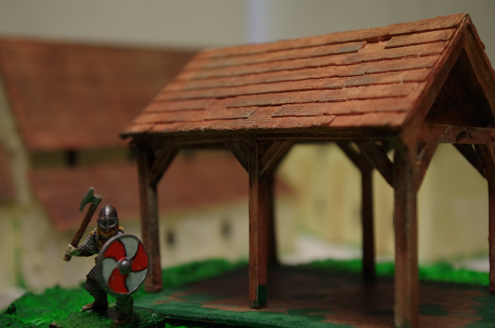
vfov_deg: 25.9
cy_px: 149
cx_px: 270
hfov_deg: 38.2
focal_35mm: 52
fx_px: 714
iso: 800
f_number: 5
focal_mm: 30.63
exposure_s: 1/160
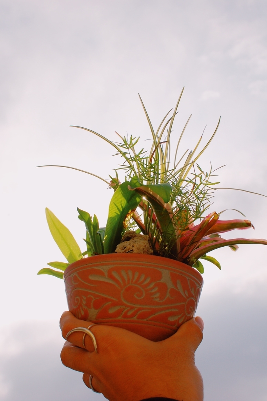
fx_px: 585
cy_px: 200
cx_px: 134
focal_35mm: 52
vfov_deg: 37.9
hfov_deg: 25.7
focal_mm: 35
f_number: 13
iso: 200
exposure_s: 1/640
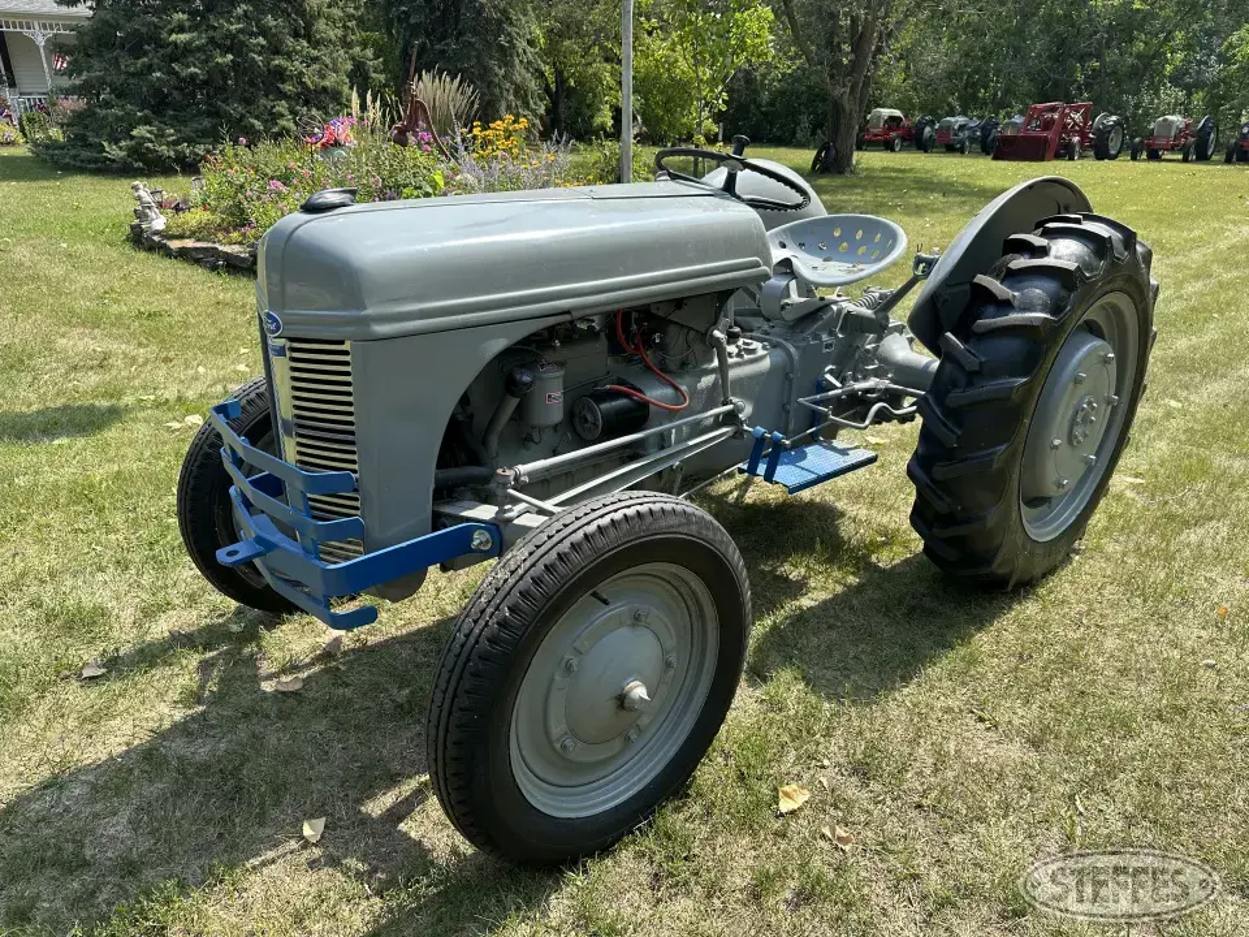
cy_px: 468
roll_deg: +0.6
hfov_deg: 71.6
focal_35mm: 24
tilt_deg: -22.0
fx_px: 866
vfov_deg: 56.8
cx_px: 624
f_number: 1.78
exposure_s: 1/1473
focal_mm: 6.86
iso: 80
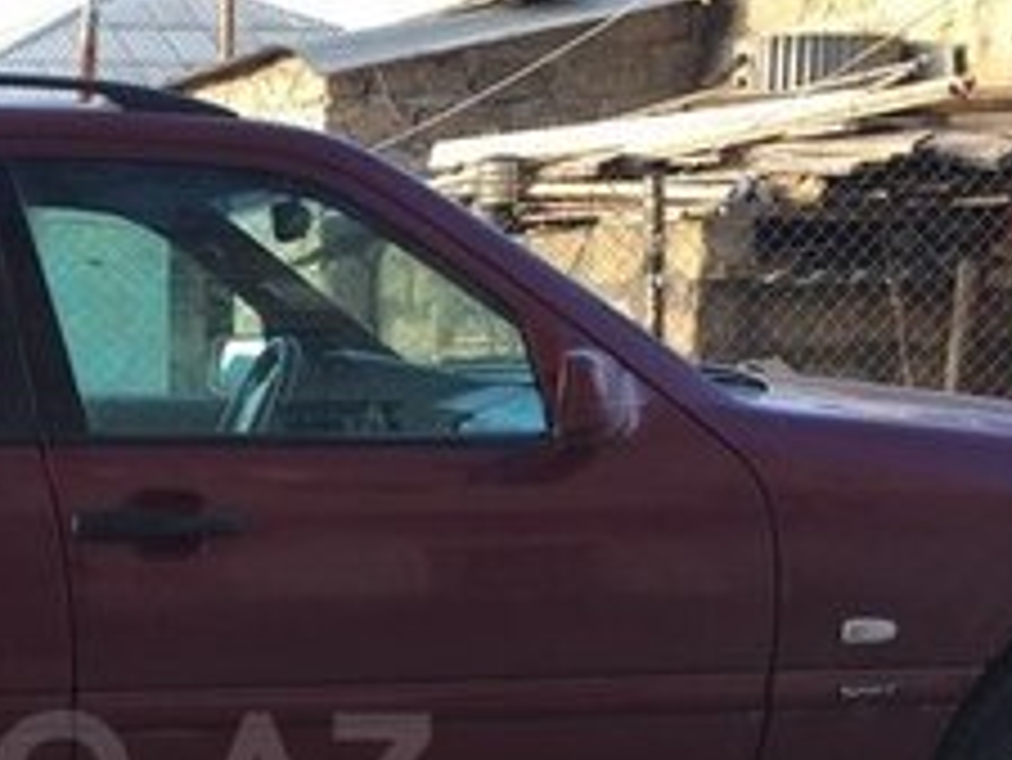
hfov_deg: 22.1
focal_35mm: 85
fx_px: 2486
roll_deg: +0.9
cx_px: -27
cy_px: 780
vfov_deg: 17.0
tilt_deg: -12.2
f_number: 2.2
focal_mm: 4.15
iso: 32
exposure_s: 1/138
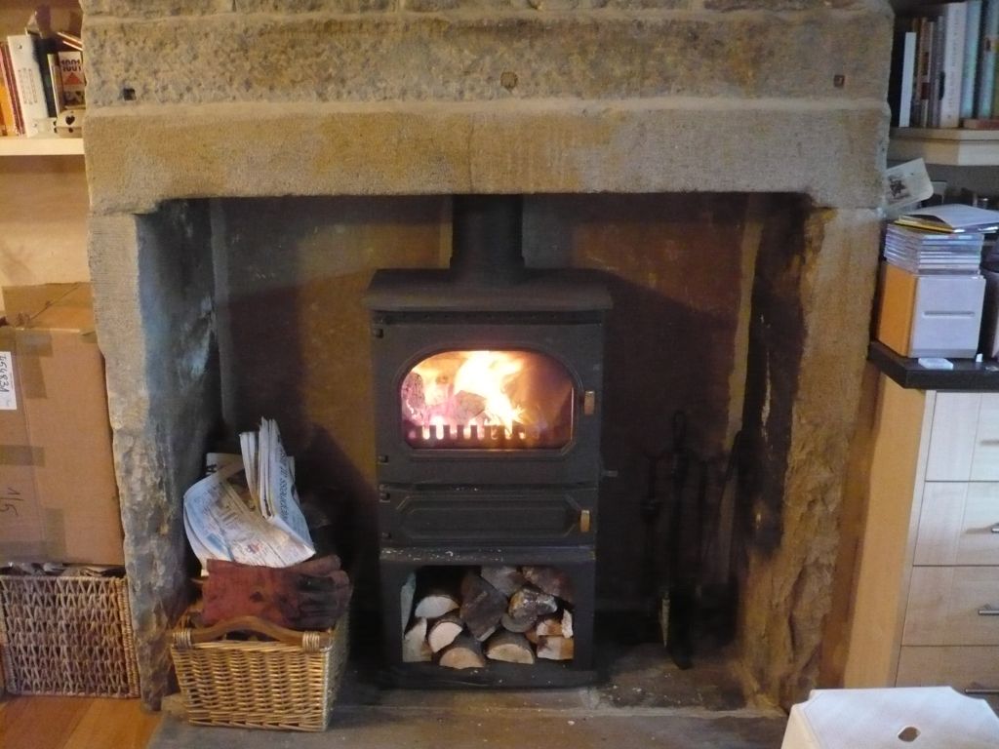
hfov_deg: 52.6
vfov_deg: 40.7
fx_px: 1010
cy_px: 374
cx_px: 500
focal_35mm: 35
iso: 800
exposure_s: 1/10
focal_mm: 5.8
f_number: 2.8
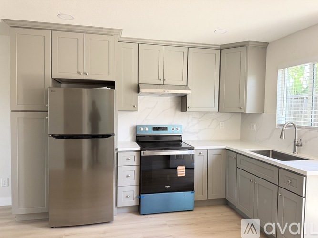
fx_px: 220
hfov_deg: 71.6
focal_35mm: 24
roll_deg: -0.7
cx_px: 159
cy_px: 119
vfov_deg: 56.8
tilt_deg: -1.6
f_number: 1.78
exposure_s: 1/121
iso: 160
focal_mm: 6.76
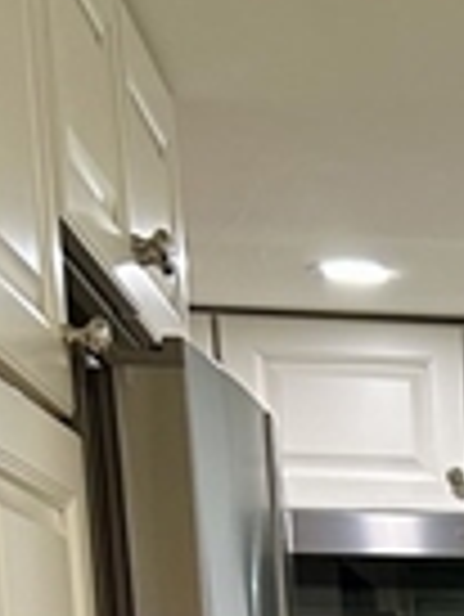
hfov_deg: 8.9
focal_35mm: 146
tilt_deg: -11.5
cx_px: 1221
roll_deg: +0.4
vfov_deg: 11.7
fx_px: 2605
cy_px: 1331
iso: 50
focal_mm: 5.7
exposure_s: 1/65
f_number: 1.5
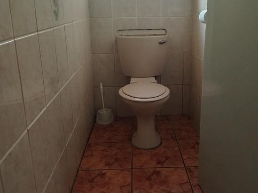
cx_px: 144
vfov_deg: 40.5
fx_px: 261
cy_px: 82
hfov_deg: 52.5
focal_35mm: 35
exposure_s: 1/50
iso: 6134
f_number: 1.75
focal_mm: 5.25
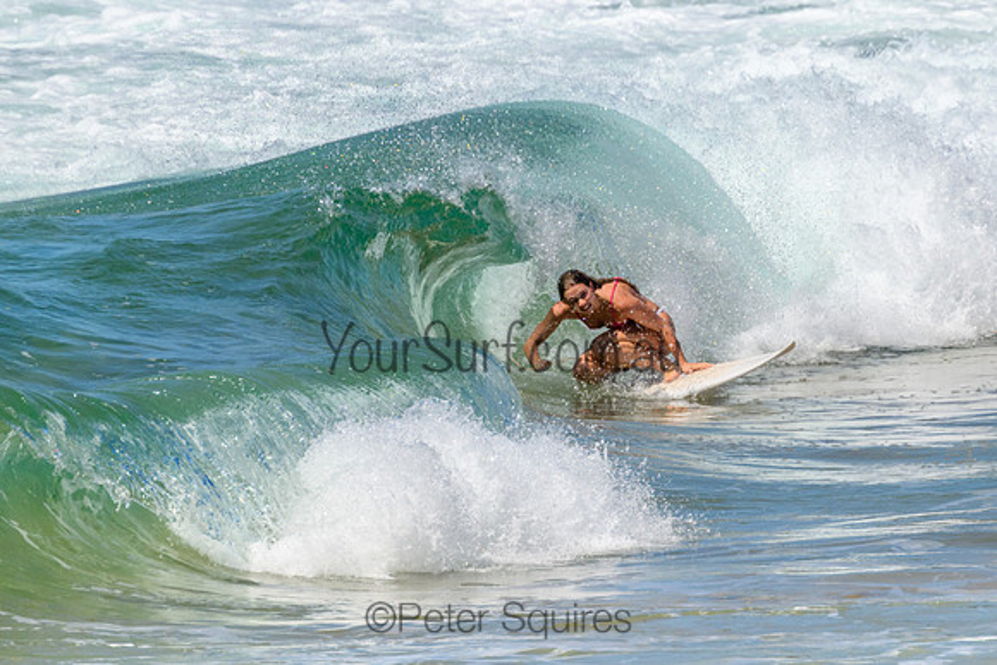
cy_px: 290
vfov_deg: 1.3
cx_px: 686
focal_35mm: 1101
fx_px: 30486
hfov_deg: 1.9
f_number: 11
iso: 640
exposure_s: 1/2000
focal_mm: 800
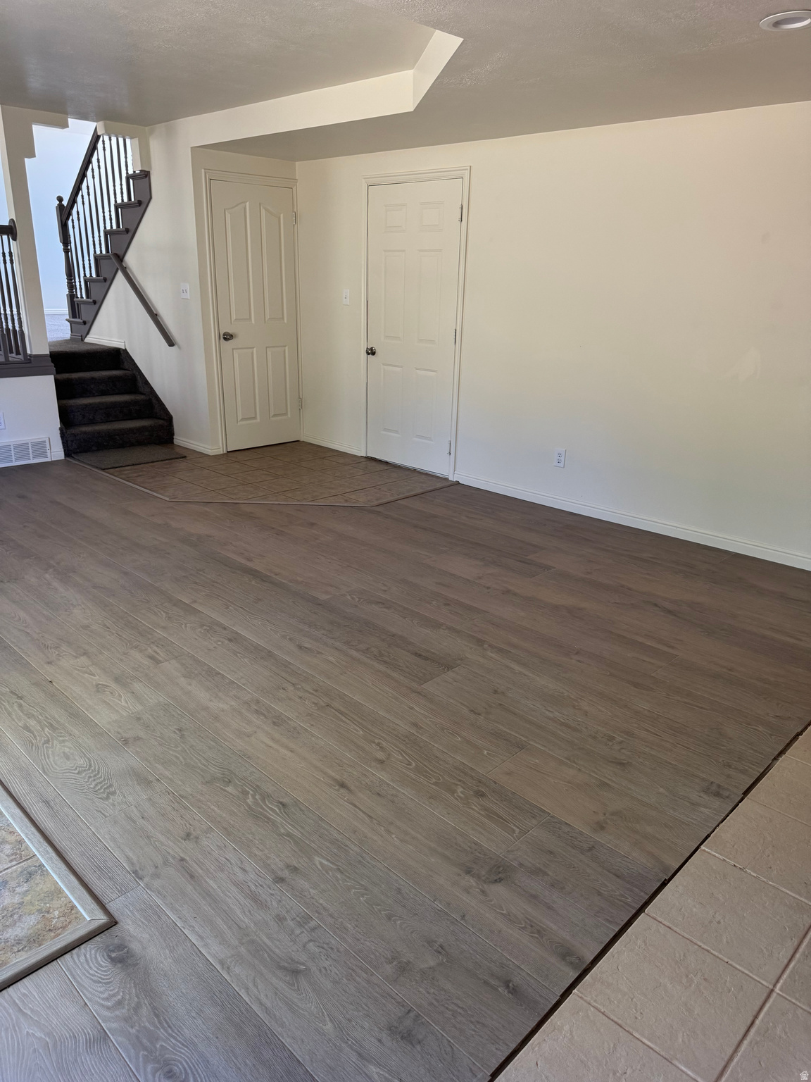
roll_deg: -2.3
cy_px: 541
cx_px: 406
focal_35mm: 24
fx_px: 750
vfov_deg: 71.6
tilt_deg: -18.7
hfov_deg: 56.8
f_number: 1.78
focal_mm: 6.76
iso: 200
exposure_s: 1/88
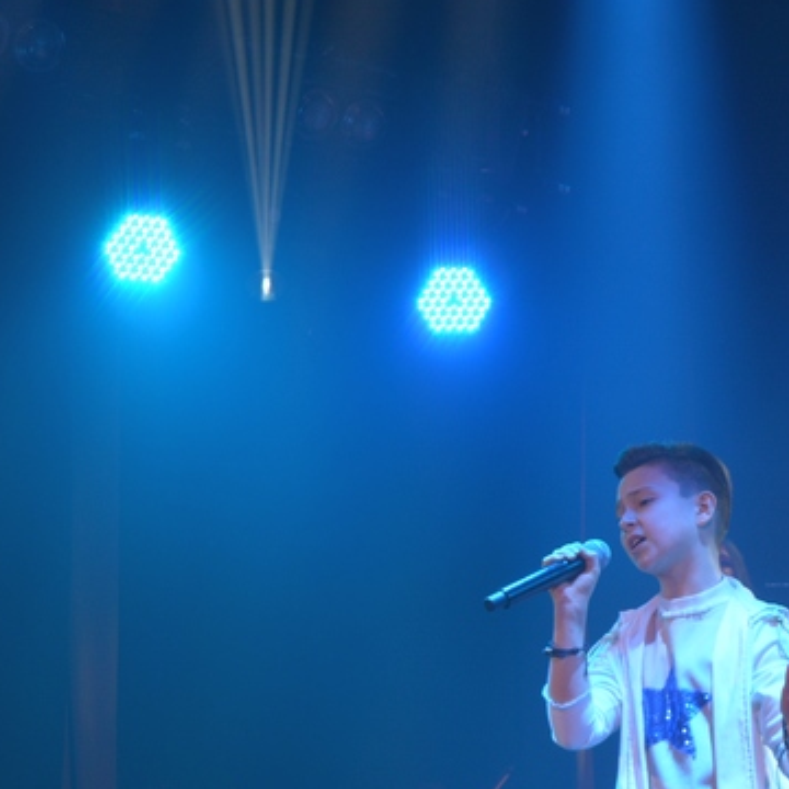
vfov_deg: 10.0
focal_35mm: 175
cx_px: 673
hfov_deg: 10.0
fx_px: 4514
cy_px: 592
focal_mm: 55
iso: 400
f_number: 5.6
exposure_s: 1/125
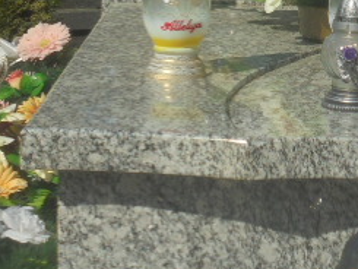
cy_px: 22
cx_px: 298
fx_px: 1511
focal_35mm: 146
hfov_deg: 13.4
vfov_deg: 10.1
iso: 100
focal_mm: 10.1
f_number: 5.2
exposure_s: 1/800
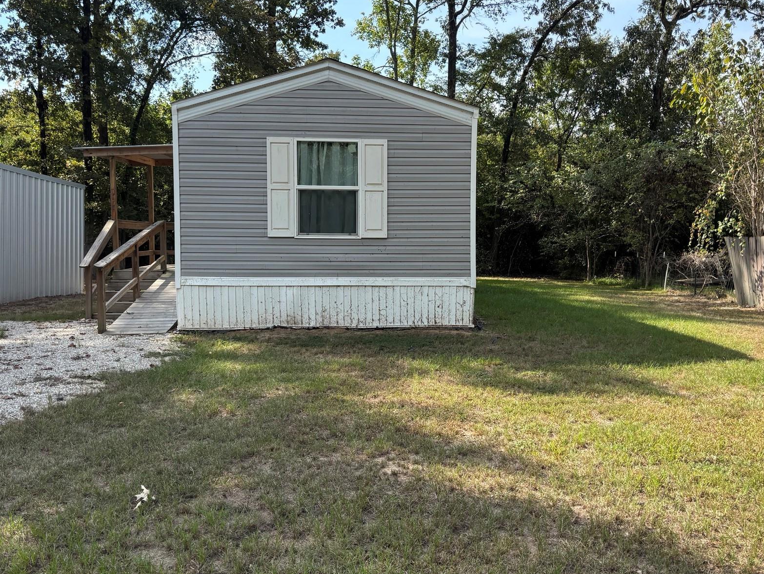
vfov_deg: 41.8
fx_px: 751
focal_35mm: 34
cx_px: 398
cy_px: 268
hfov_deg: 53.9
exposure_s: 1/1016
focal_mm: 5.96
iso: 50
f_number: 1.6
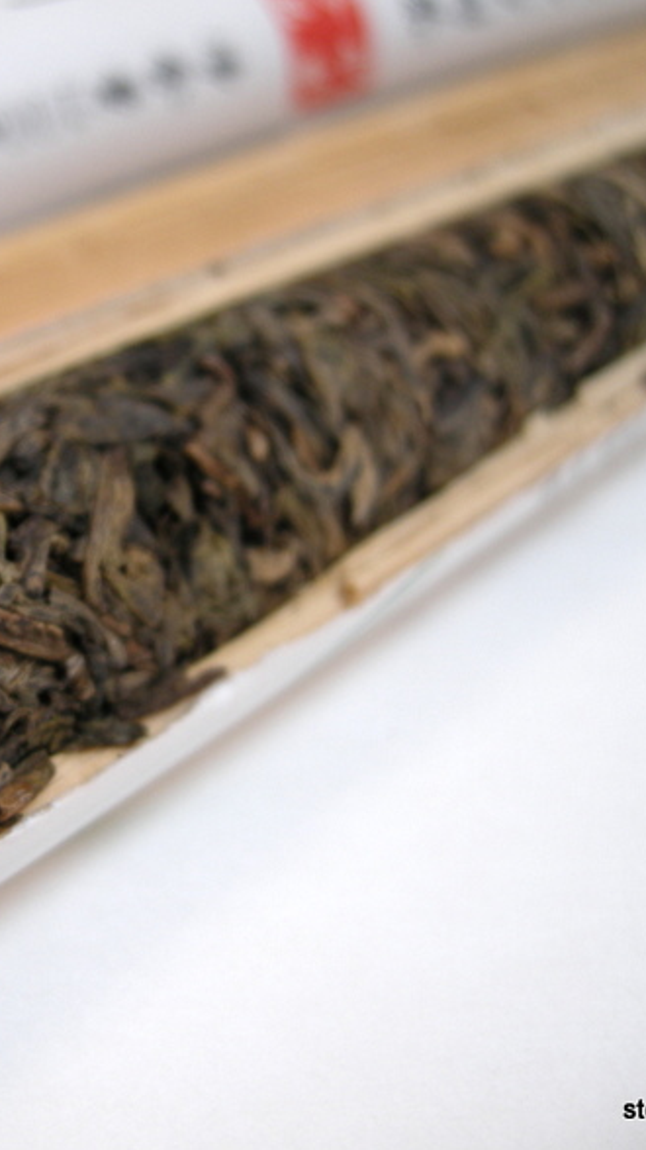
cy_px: 570
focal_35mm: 52
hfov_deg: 22.3
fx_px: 1584
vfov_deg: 39.9
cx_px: 33
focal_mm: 7.5
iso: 69
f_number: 2.7
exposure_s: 1/60
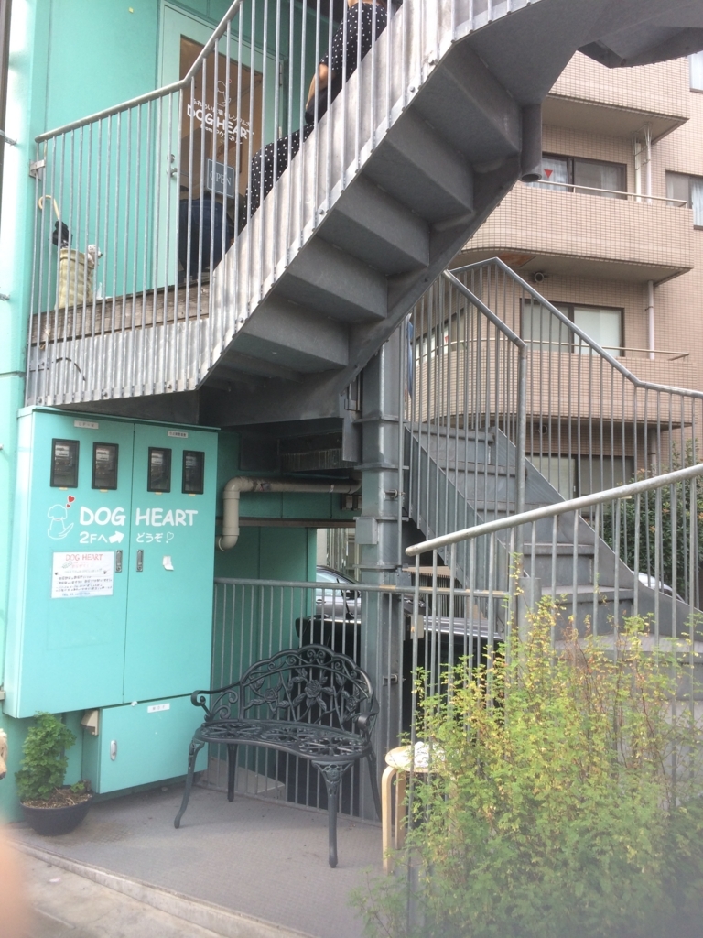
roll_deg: +0.8
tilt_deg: +3.9
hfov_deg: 48.2
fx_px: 785
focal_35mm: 29
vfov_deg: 61.7
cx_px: 352
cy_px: 469
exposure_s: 1/125
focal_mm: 4.15
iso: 32
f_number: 2.2
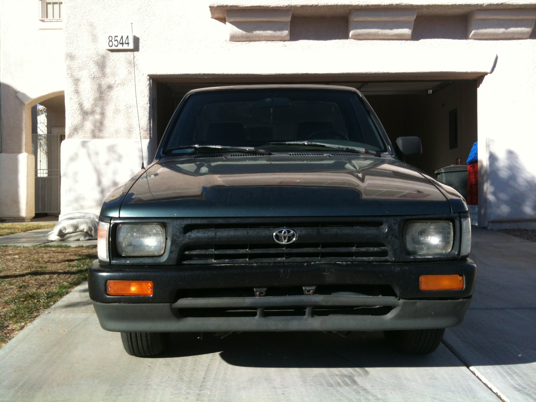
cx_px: 268
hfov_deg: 52.6
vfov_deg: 40.7
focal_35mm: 35
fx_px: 542
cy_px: 201
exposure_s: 1/718
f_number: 2.8
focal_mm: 3.85
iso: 64
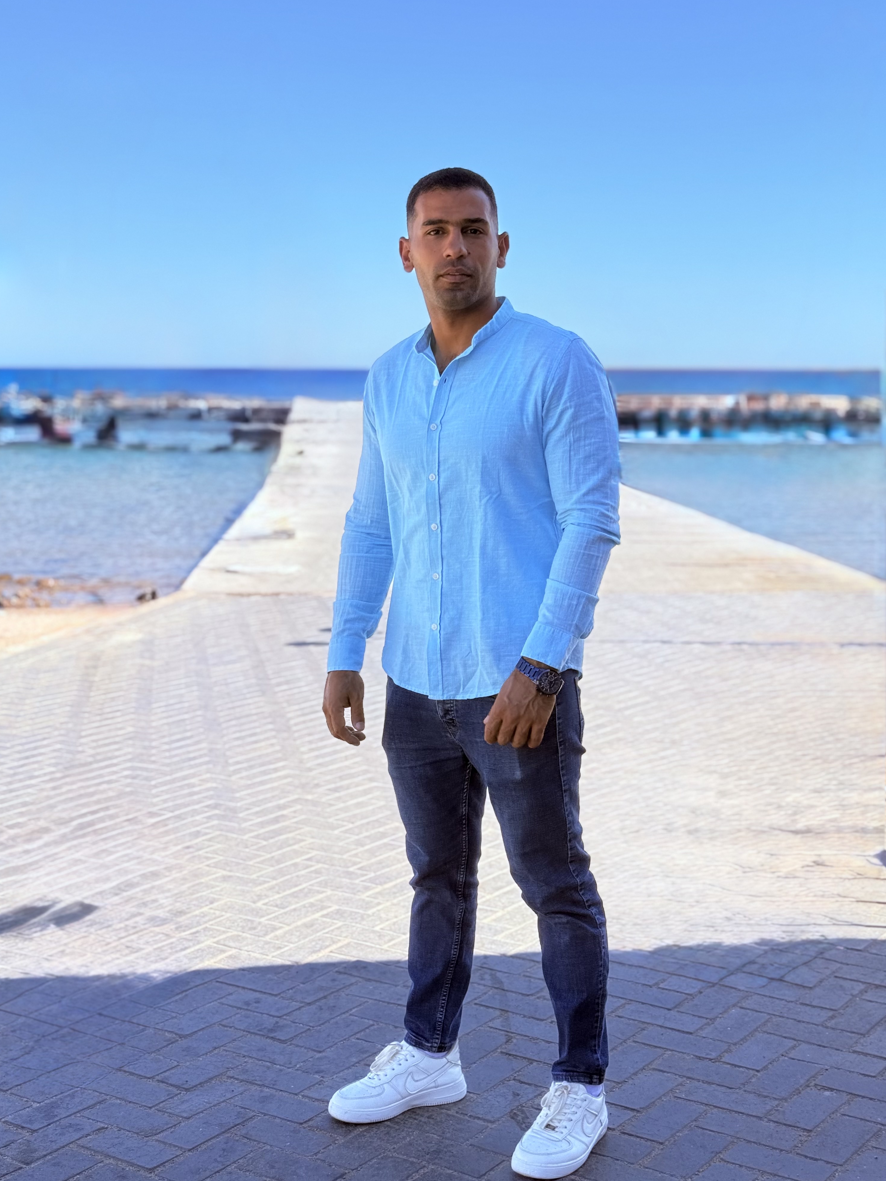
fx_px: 1672
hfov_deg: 29.7
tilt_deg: -8.0
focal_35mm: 49
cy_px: 587
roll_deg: -0.4
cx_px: 435
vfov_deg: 38.9
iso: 100
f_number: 1.78
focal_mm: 6.76
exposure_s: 1/2088
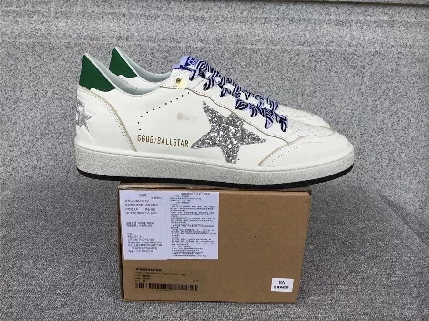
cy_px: 160
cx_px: 214
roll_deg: -1.0
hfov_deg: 58.4
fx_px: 384
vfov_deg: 45.4
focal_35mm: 31
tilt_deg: -19.0
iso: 25
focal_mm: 3.3
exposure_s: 1/307
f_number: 2.4
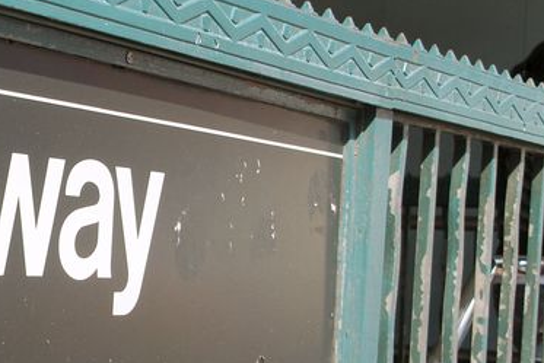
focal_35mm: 117
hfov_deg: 17.1
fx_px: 1769
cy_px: 210
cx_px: -13
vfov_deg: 11.7
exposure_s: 1/80
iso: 100
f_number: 8
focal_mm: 30
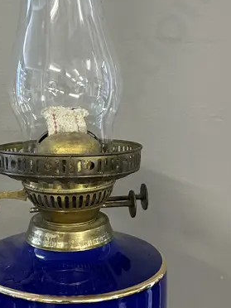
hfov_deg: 22.1
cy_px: 175
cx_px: 61
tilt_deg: -15.2
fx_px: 587
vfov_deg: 29.4
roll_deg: -1.0
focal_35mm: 66
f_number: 1.78
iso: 250
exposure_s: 1/50
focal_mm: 6.86
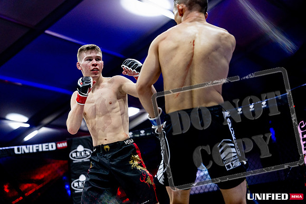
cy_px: 102
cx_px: 153
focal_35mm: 70
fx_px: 595
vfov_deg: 19.5
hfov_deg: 28.8
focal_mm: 70
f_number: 2.8
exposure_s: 1/1250
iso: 3200
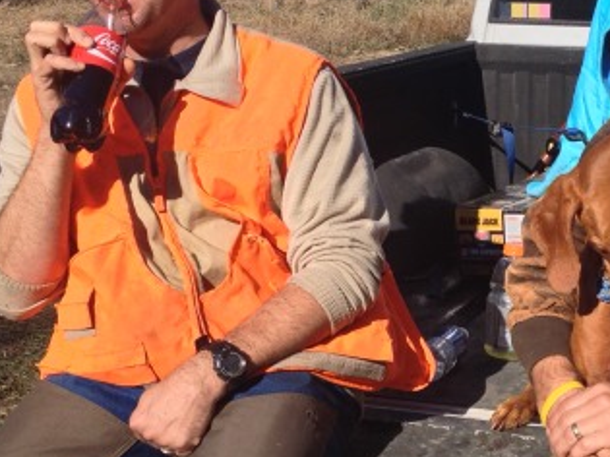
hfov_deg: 21.7
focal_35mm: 89
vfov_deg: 16.6
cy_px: 252
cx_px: 503
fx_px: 1568
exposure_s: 1/1783
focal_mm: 4.28
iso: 50
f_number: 2.4
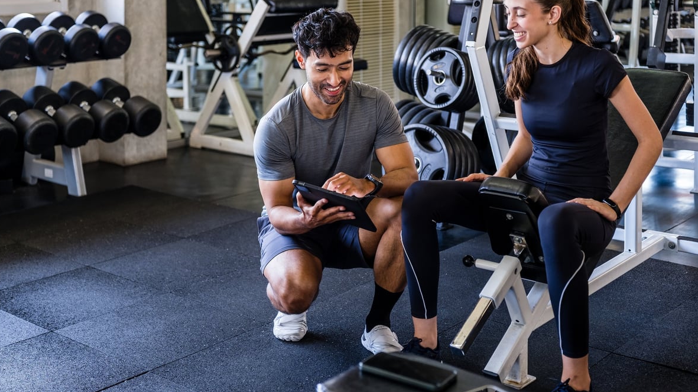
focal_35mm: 50
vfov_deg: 23.9
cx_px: 346
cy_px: 158
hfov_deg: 41.3
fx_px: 925
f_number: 1.8
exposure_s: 1/80
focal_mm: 31.6
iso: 200
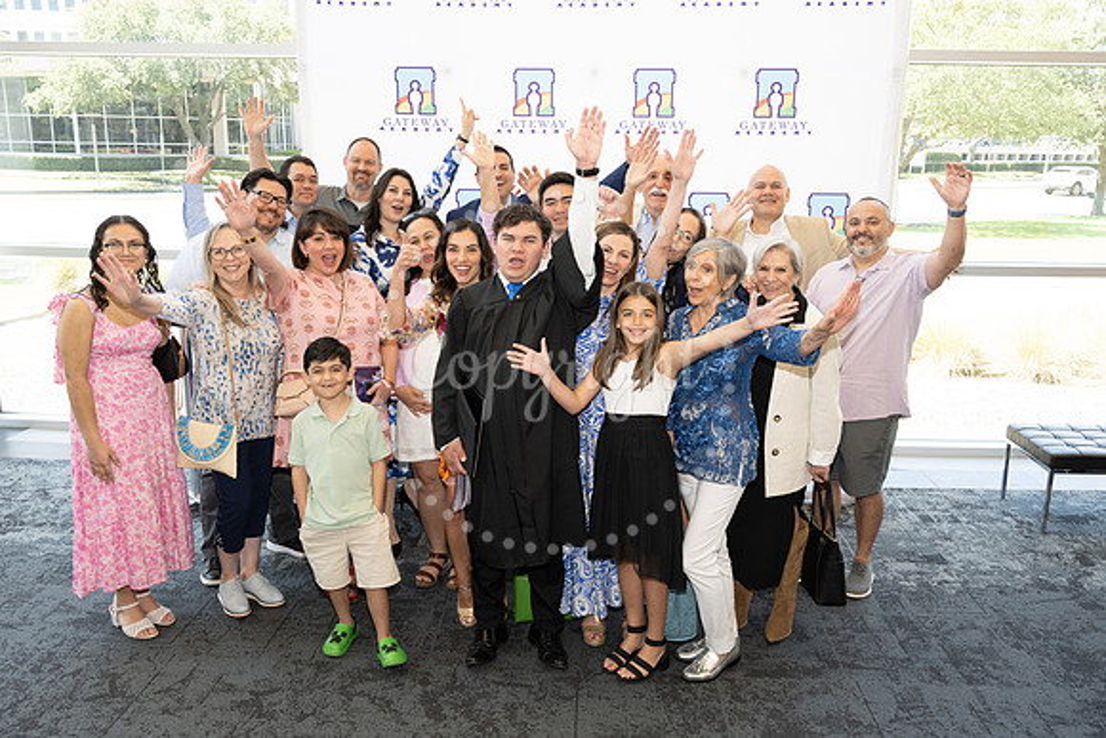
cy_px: 369
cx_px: 553
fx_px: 937
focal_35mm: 30
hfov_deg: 61.1
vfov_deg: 43.0
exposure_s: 1/200
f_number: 5.6
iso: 800
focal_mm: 30.5
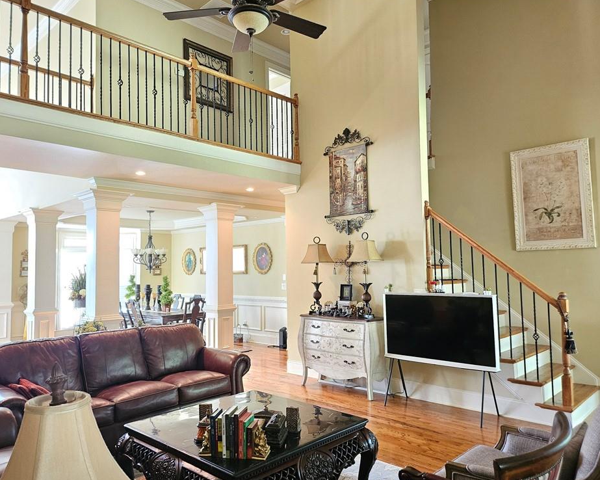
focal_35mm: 26
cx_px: 280
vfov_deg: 54.9
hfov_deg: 66.0
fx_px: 462
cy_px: 244
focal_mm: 5
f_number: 1.8
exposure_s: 1/24
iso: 800
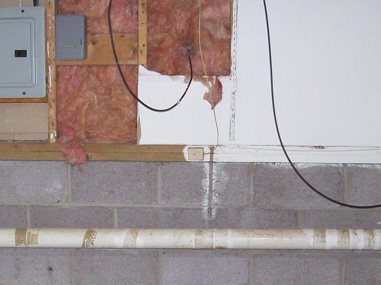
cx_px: 93
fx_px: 837
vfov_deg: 19.3
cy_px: 208
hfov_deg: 25.3
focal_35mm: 76
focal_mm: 6
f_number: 2.7
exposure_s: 1/64
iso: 200
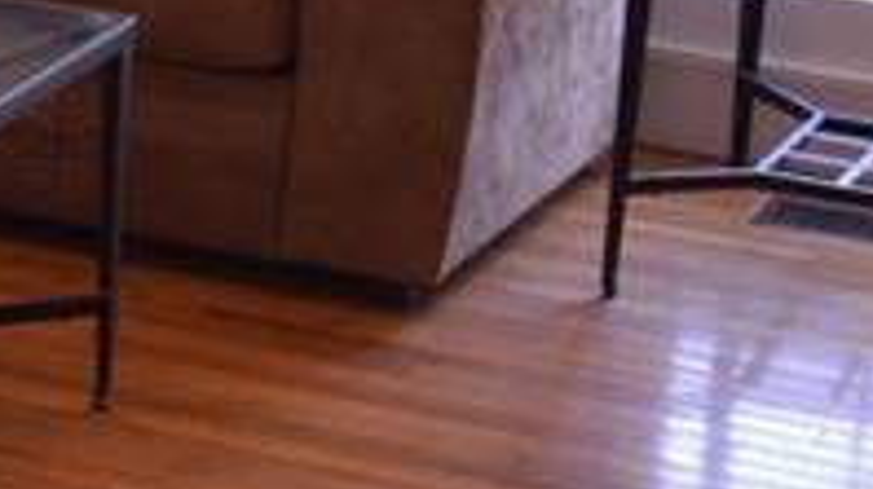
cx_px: -1010
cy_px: -322
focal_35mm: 195
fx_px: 4510
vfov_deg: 6.1
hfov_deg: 10.0
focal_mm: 24
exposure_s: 1/2
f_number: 11
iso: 200
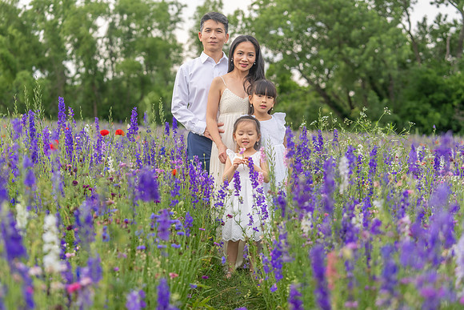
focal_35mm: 72
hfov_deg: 28.2
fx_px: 923
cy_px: 155
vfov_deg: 19.0
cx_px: 232
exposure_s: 1/1000
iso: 400
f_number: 3.2
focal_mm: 70
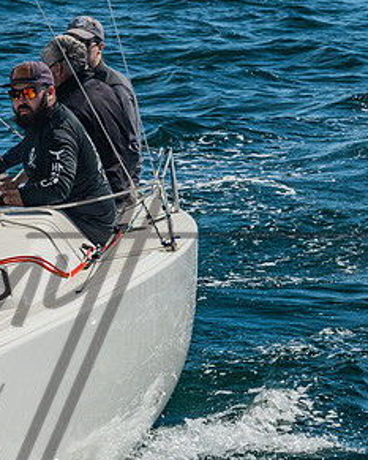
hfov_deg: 5.6
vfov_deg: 7.0
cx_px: 100
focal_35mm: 274
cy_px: 37
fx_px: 3728
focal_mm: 82
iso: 400
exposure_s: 1/640
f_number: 10
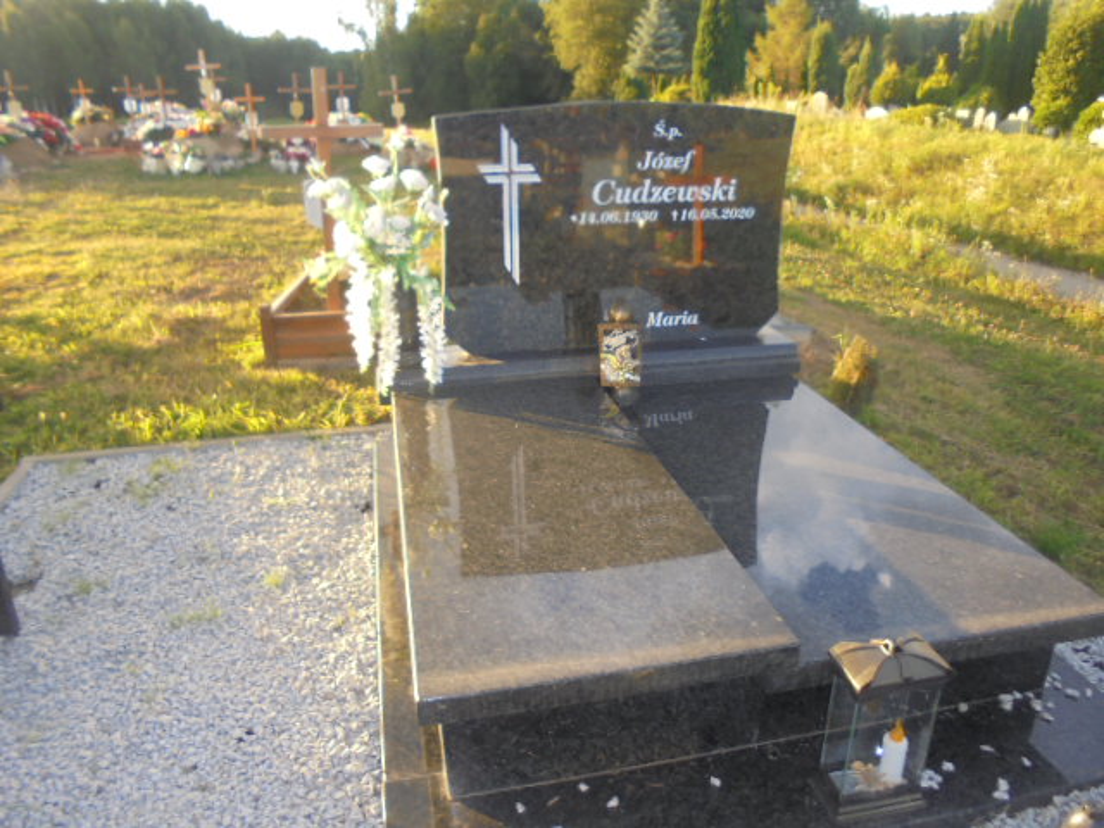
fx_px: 829
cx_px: 552
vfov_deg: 53.1
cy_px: 414
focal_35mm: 26
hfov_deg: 67.3
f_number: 3.5
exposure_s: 1/60
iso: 100
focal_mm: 4.6
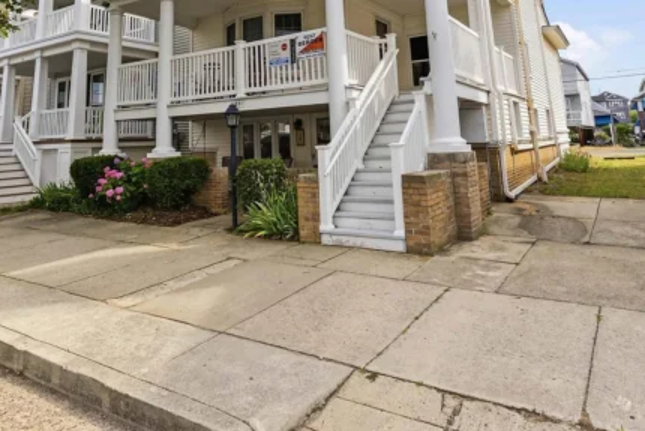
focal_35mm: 25
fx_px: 448
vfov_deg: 46.6
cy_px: 49
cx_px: 292
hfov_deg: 71.3
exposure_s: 1/800
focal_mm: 14
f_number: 7.1
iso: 640
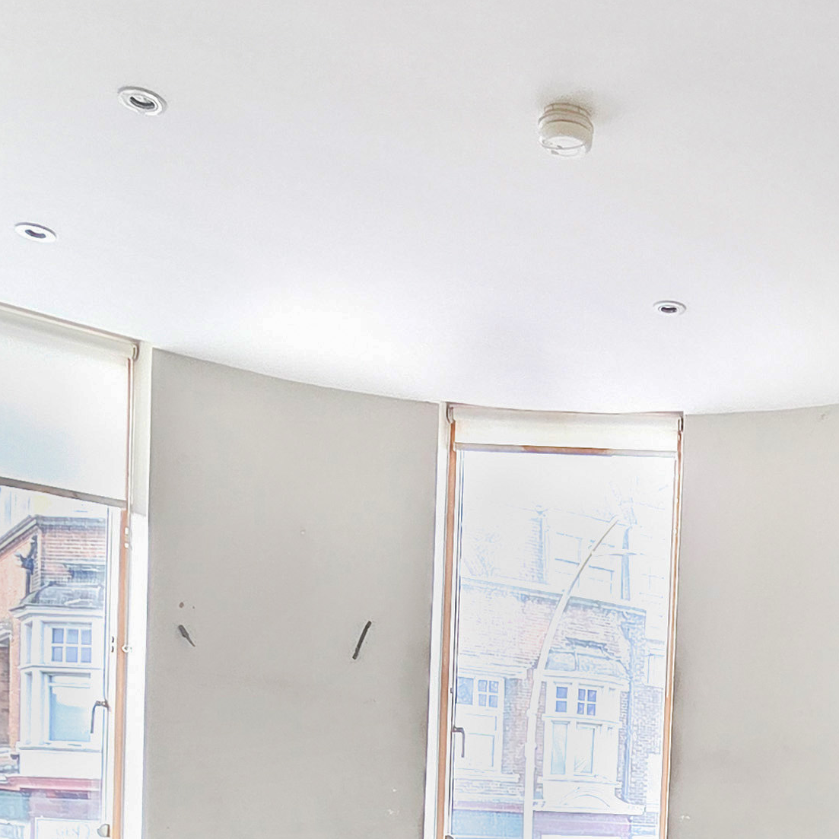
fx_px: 1152
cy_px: 866
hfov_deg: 37.9
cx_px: 720
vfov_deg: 35.6
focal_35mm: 42
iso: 160
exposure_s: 1/50
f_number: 2.2
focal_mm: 2.2
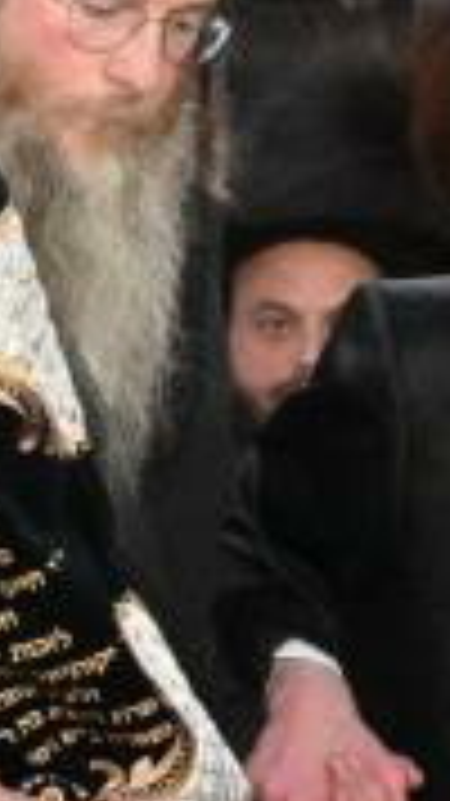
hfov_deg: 5.2
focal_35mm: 229
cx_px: 828
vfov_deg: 9.3
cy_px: 880
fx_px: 4862
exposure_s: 1/200
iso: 1600
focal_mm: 38
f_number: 4
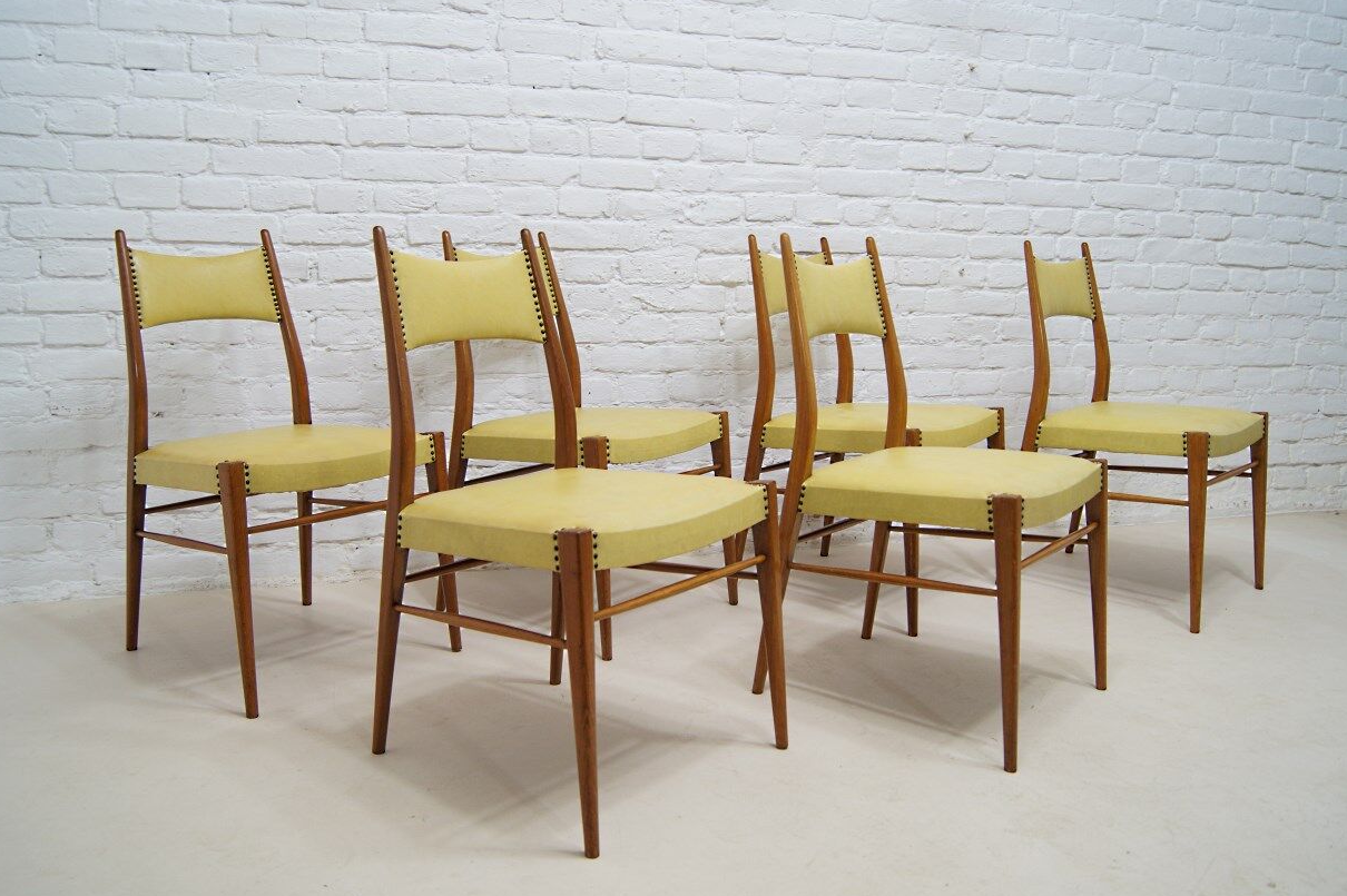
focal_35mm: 31
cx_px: 666
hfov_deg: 60.3
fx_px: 1159
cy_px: 437
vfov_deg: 42.3
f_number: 4
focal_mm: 20
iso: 200
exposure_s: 1/30
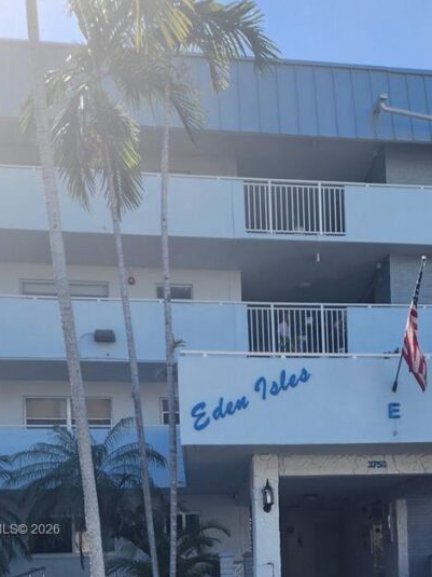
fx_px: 732
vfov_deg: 39.5
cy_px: 531
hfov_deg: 32.5
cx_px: 304
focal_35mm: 44
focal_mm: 6.4
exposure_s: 1/761
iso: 12
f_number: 1.8
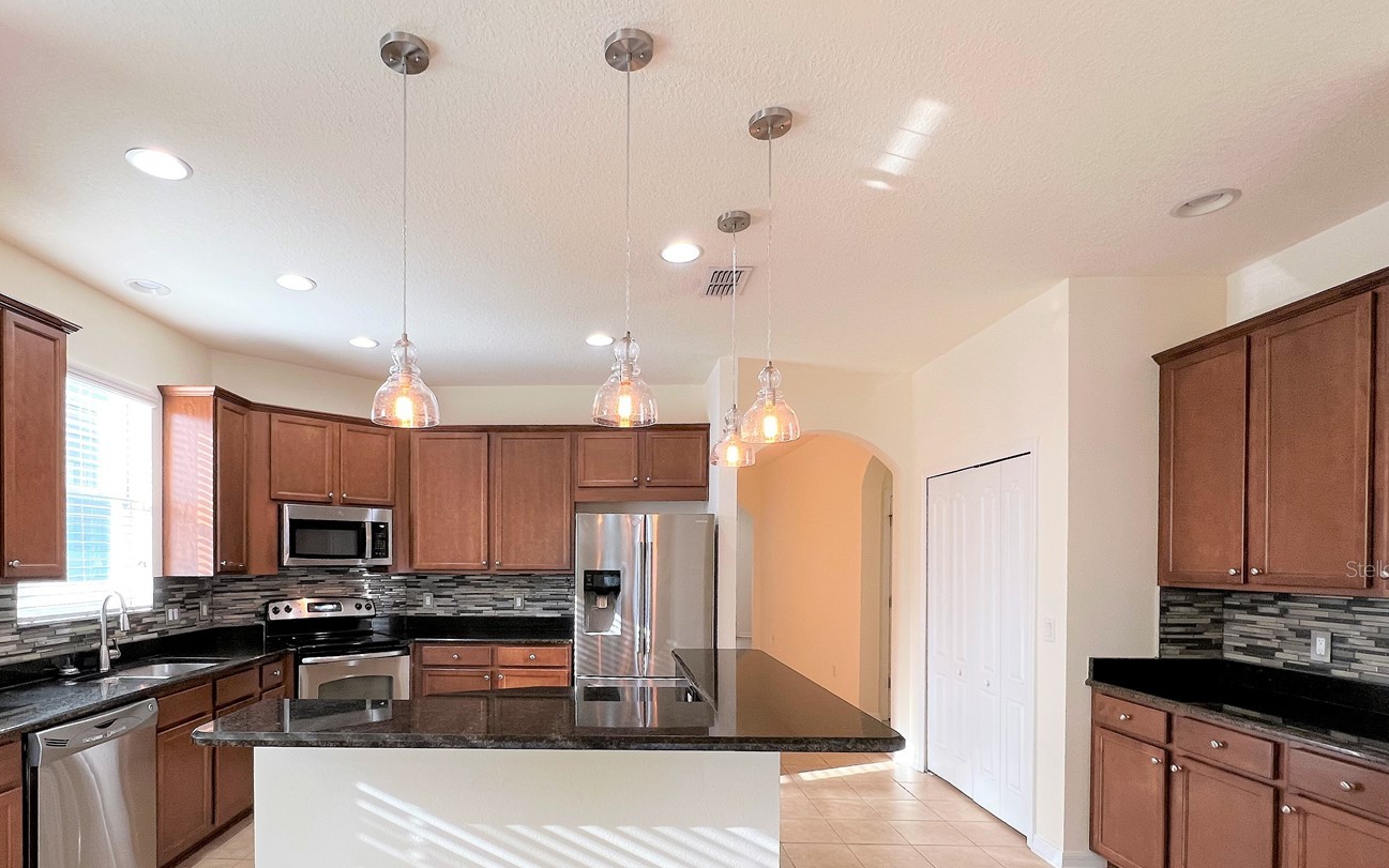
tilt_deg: -1.2
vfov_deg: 66.4
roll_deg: -0.3
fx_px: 644
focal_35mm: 17
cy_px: 568
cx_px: 590
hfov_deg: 93.7
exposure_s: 1/120
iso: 200
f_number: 1.8
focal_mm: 1.57
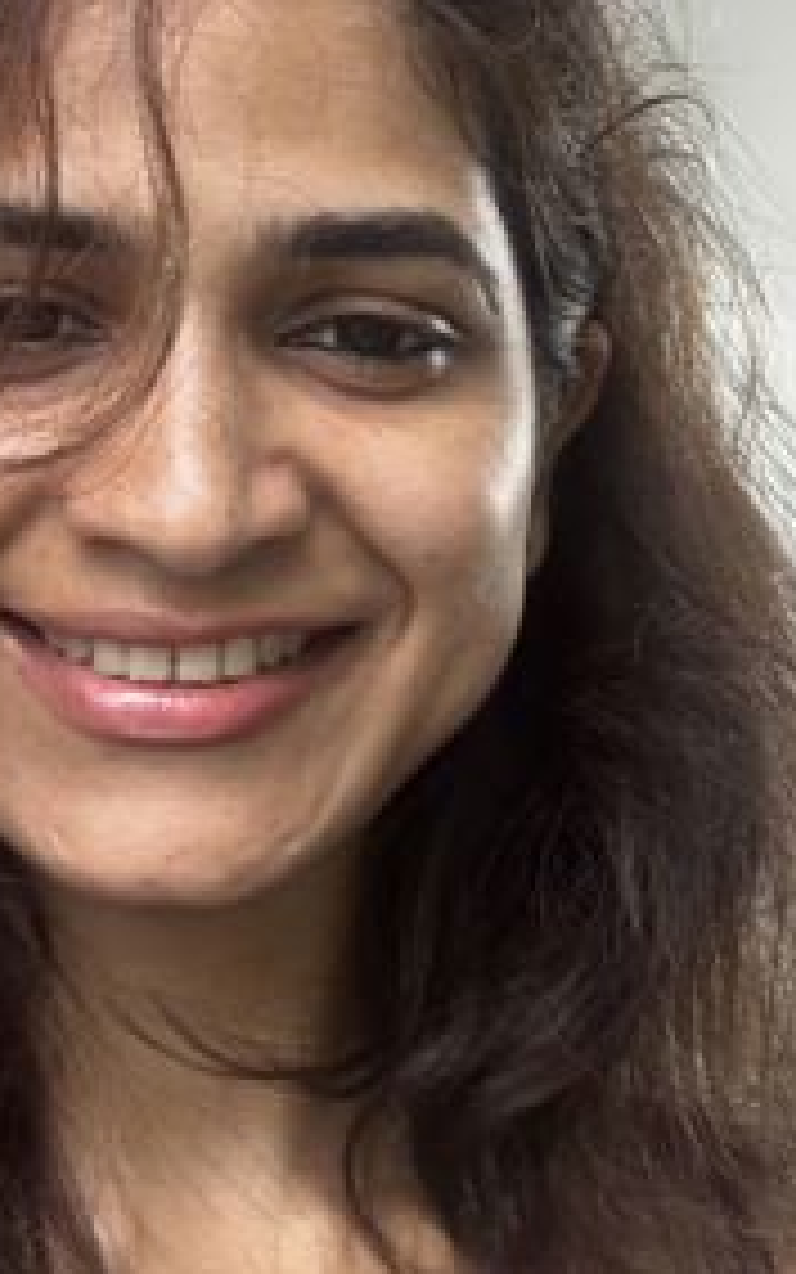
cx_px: 76
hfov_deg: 19.4
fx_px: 2290
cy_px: 304
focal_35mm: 66
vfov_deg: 30.5
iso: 320
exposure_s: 1/40
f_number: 1.9
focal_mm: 2.69
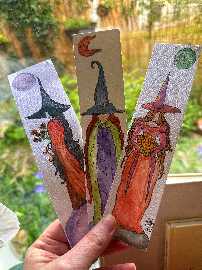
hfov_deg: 56.8
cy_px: 135
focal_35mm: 24
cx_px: 101
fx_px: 187
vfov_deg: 71.6
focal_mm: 6.86
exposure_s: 1/121
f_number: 1.78
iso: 200
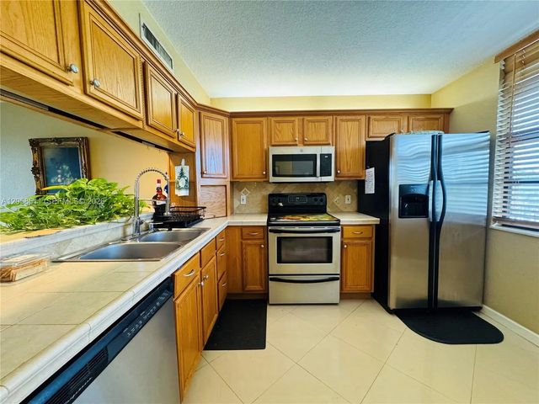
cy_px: 202
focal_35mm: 14
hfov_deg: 102.1
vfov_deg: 85.7
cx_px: 270
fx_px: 218
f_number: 2.2
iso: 500
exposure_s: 1/60
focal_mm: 2.22
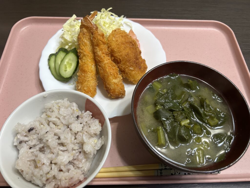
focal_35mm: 26
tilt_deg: -61.4
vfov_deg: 53.1
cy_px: 94
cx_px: 125
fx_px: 188
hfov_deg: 67.3
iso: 125
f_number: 1.5
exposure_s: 1/119
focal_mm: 5.7
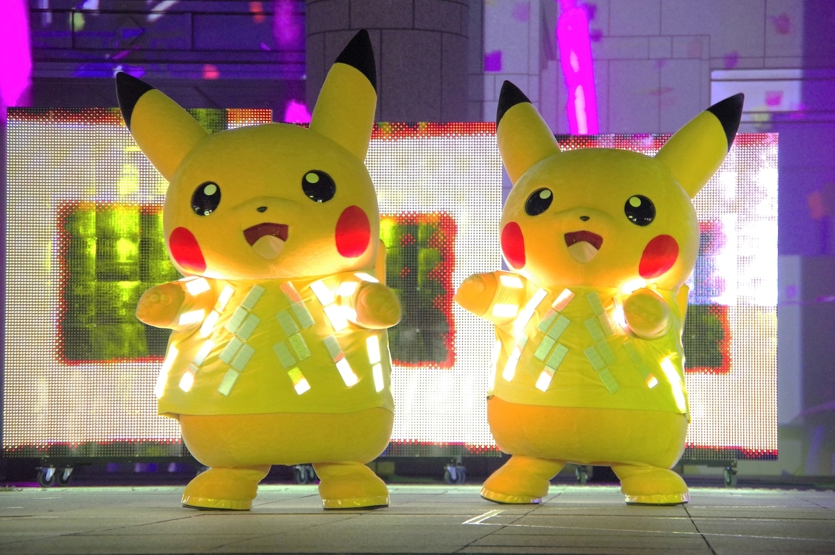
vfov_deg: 10.4
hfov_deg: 15.5
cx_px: 418
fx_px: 3059
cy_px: 278
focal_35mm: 132
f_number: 5.6
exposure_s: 1/100
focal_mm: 88
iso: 6400
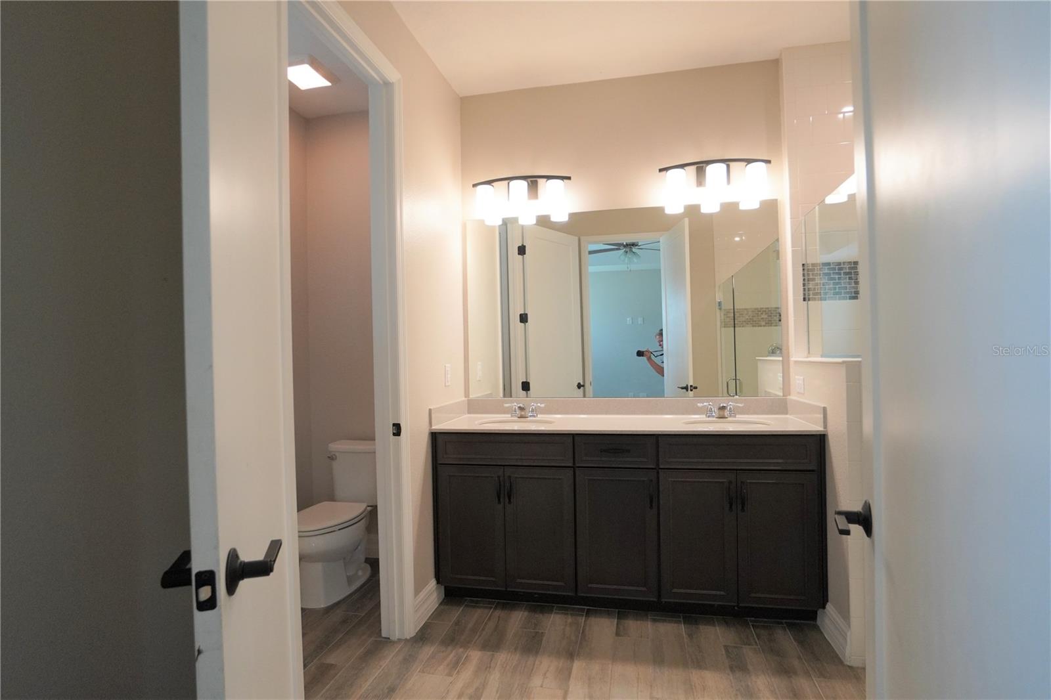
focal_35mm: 16
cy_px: 350
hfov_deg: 95.0
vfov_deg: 72.0
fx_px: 482
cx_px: 526
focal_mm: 11
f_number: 4
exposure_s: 1/160
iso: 1000
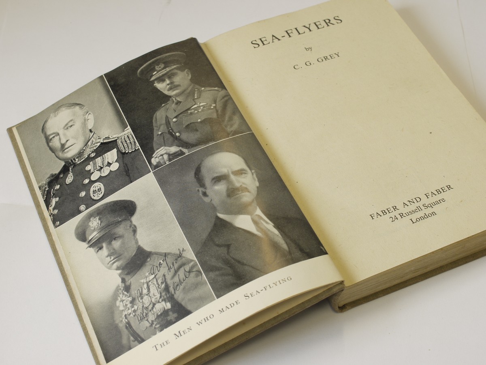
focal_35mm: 60
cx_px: 243
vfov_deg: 24.4
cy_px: 182
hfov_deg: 32.2
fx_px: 842
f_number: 7.1
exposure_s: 1/40
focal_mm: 30
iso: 250
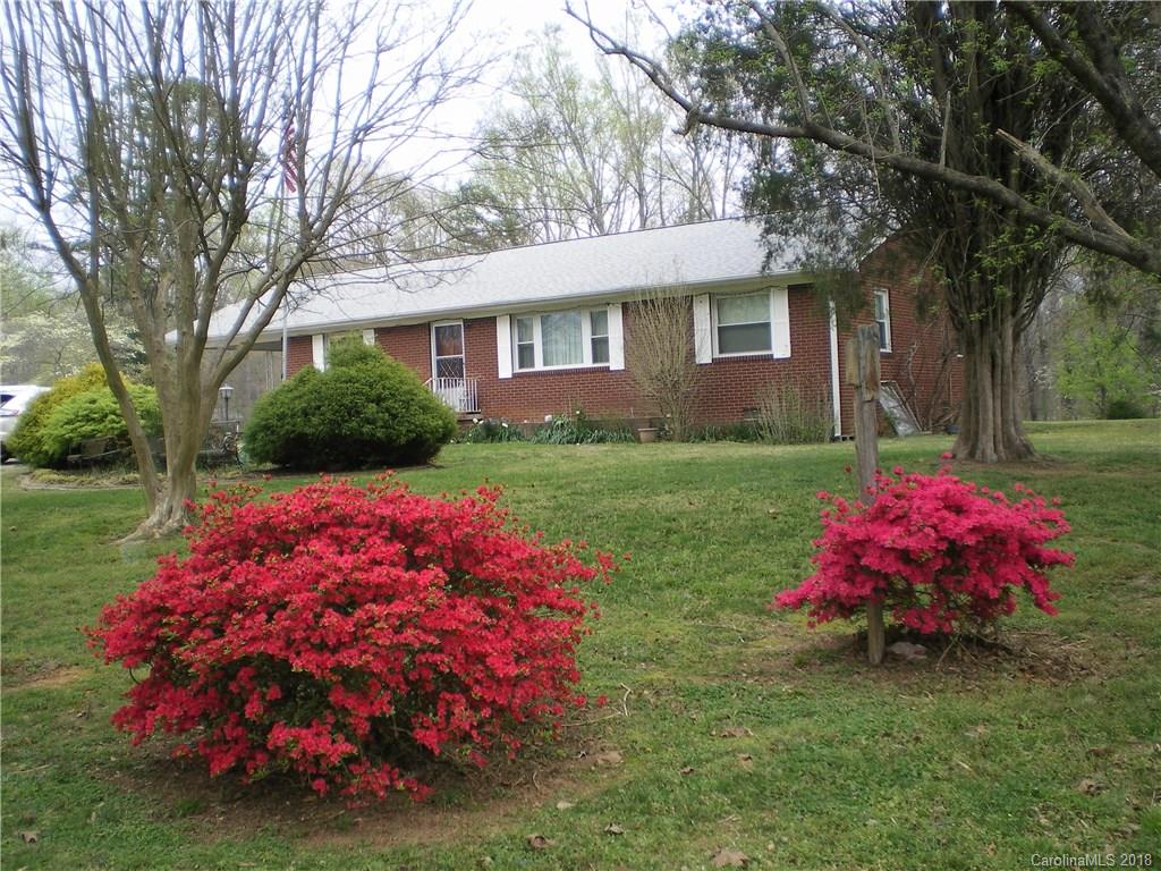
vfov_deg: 37.7
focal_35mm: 38
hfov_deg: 49.0
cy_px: 436
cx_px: 580
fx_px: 1274
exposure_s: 1/100
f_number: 3.1
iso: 64
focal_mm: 6.3
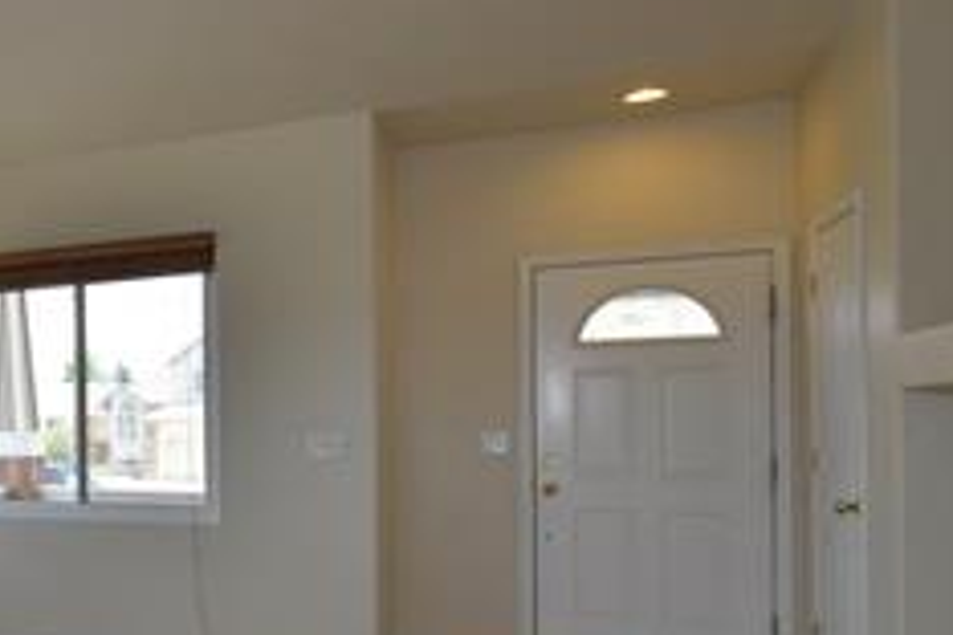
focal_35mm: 41
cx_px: -204
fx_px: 1085
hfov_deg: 36.2
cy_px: 436
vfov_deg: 32.3
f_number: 9
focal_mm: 15
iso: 1250
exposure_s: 1/160
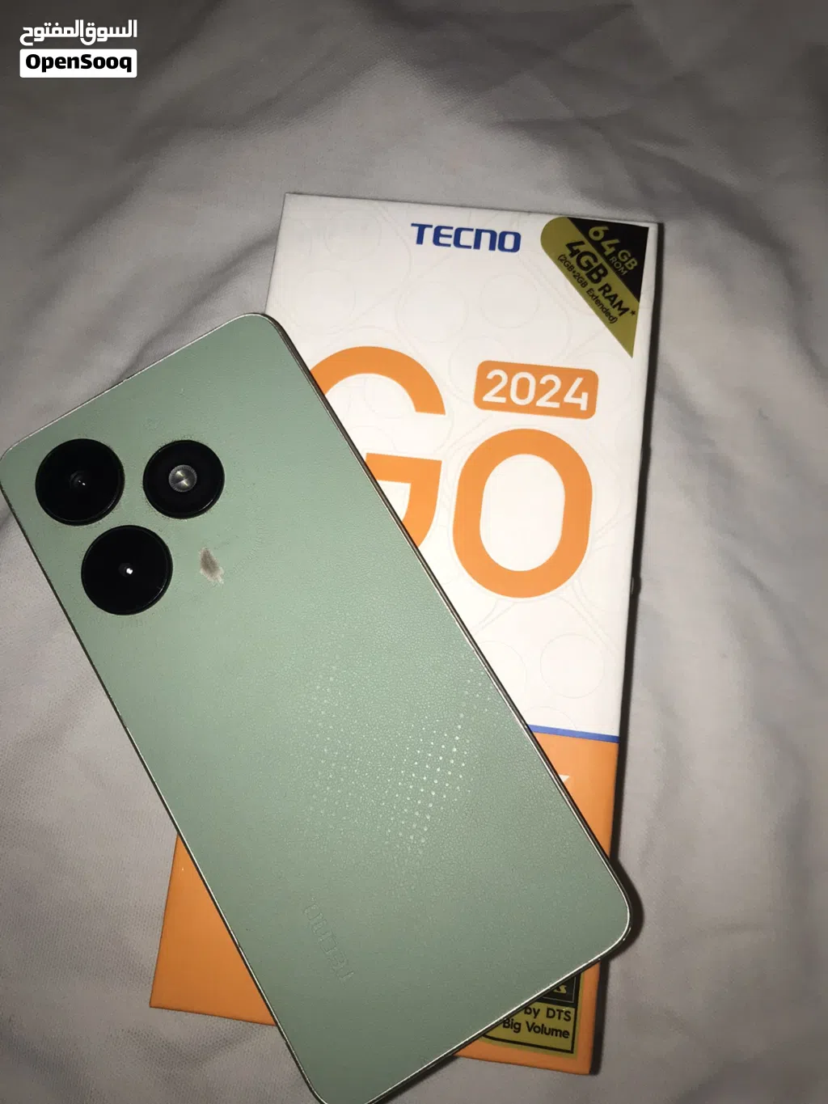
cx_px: 414
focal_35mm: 28
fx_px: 893
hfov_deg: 49.8
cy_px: 552
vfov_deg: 63.4
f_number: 1.8
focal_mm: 3.99
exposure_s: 1/317
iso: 20
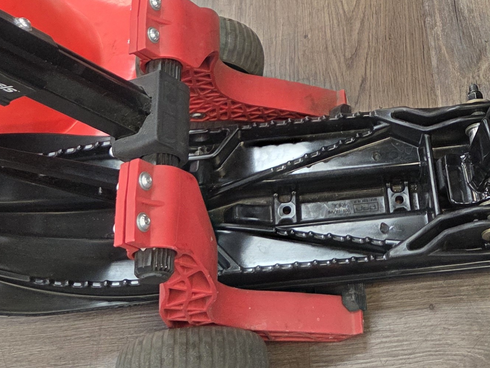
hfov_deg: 27.8
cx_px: 365
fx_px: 977
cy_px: -109
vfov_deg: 19.6
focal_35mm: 69
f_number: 1.8
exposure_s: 1/120
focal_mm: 5.4
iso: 250
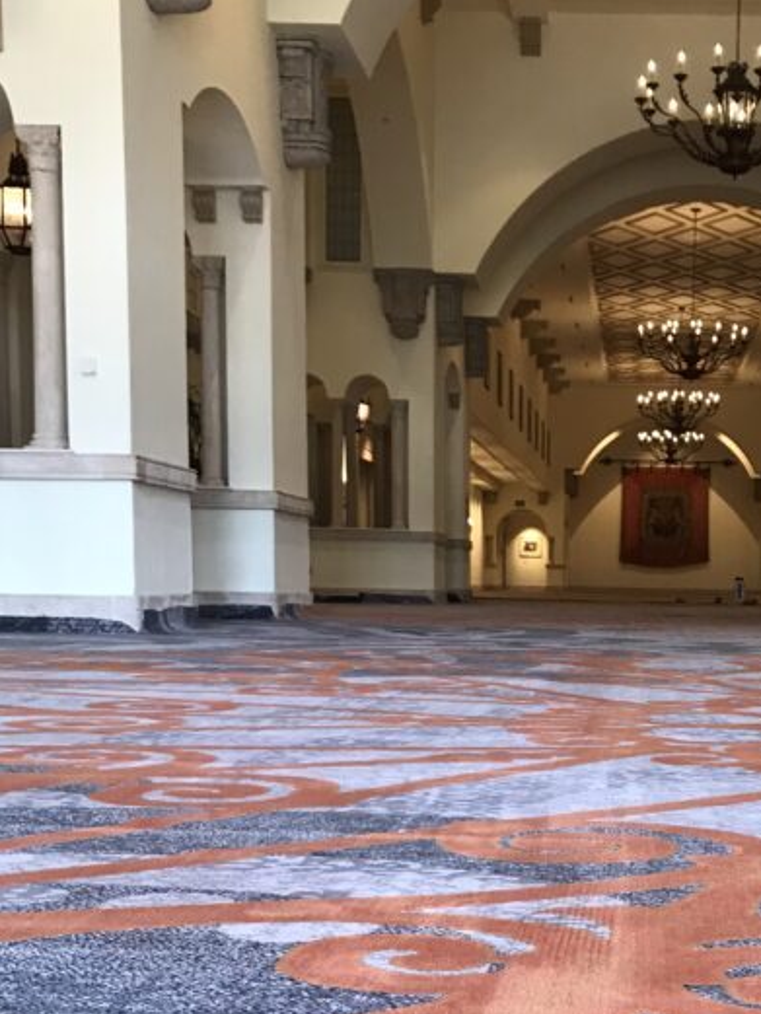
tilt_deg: -8.2
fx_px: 1612
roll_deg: -1.4
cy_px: 837
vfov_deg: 33.7
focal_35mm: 55
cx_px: 619
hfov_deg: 26.0
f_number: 1.8
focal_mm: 3.99
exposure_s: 1/30
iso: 32
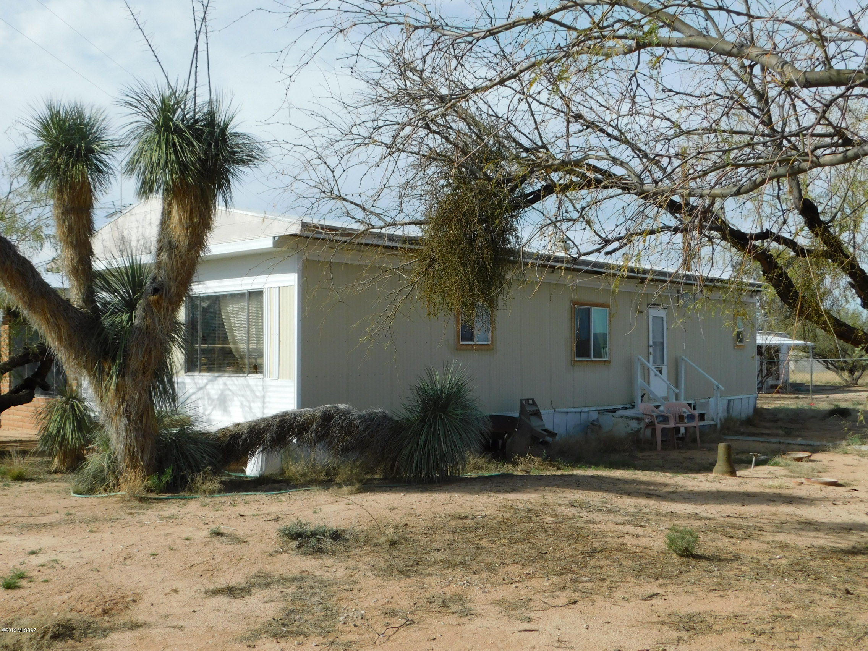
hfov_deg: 51.4
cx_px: 434
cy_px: 326
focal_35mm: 36
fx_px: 903
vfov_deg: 39.7
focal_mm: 6.3
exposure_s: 1/1250
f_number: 3.5
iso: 125
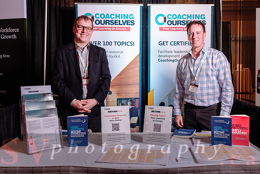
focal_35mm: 36
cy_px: 77
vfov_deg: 36.6
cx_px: 145
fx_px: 262
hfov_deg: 52.7
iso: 1000
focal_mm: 32
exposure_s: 1/60
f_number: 4.5
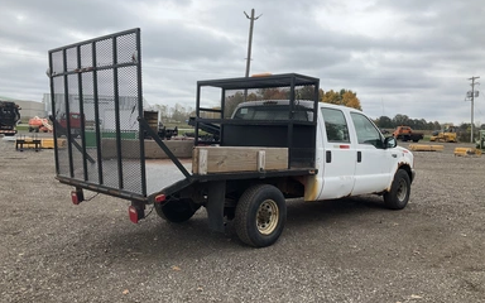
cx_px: 239
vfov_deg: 39.4
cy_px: 145
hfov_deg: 59.7
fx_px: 423
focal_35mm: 32
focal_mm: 3
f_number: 1.8
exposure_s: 1/898
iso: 25
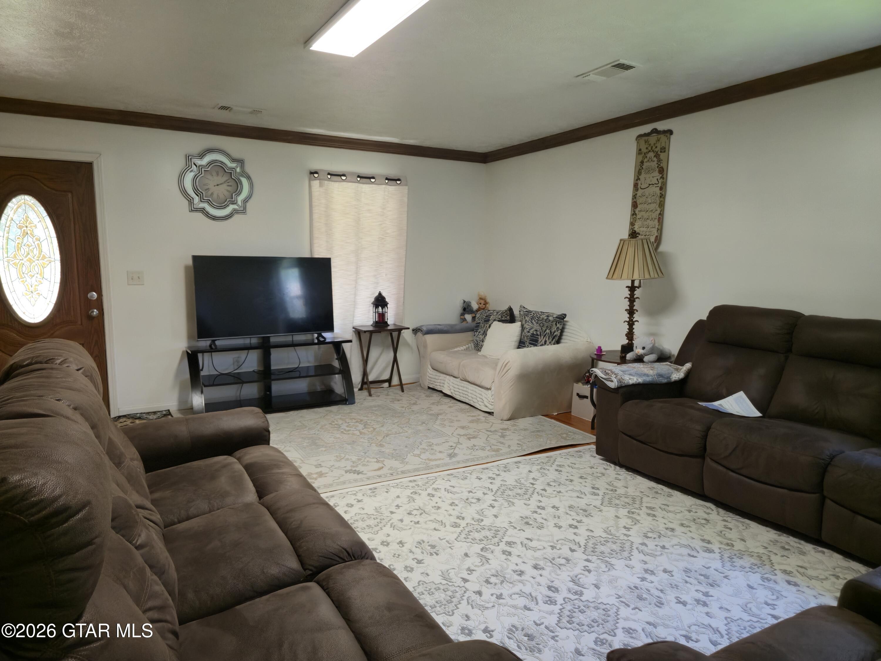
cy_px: 330
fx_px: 585
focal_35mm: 23
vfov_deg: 58.9
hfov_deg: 73.9
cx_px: 440
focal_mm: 5.4
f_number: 1.8
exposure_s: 1/60
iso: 100
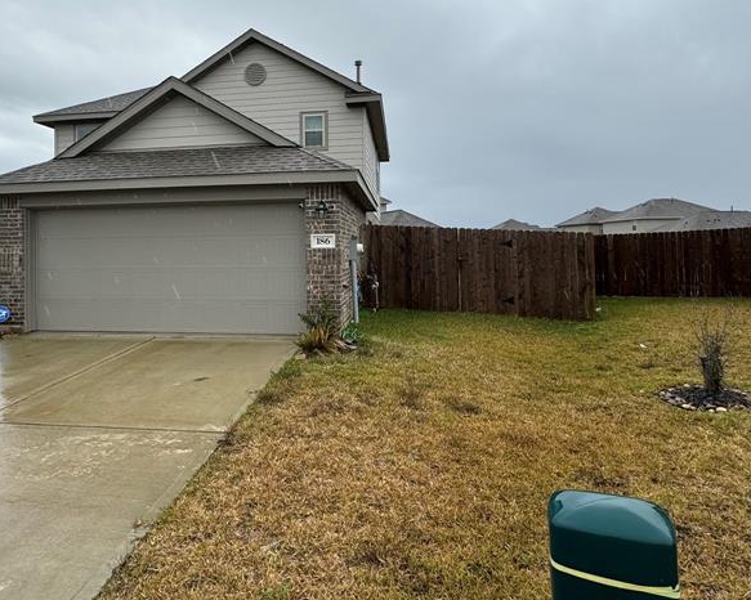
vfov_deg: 58.3
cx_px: 308
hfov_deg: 69.7
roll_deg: +0.2
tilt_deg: +1.7
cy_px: 239
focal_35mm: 24
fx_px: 533
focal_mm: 2.22
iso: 50
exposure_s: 1/565
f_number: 2.2
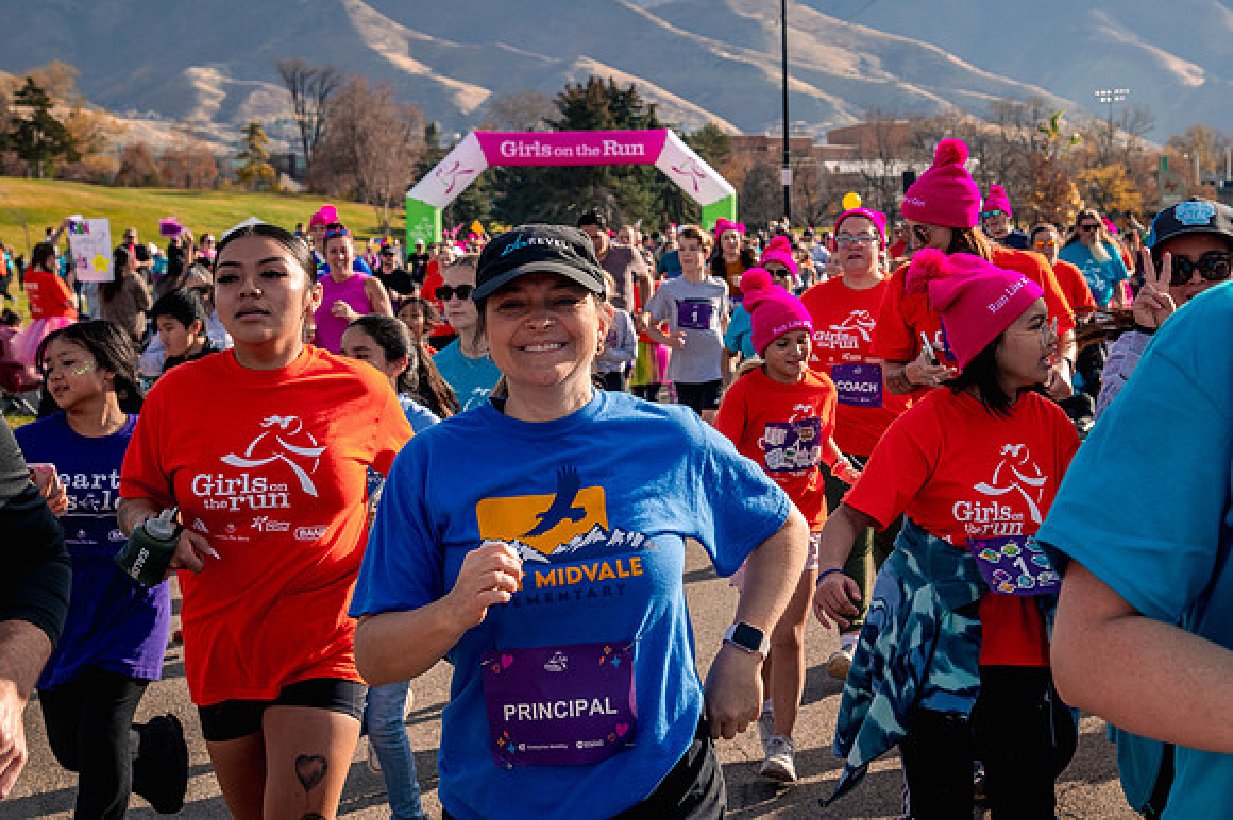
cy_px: 366
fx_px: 2479
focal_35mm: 72
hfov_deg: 27.9
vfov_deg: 18.8
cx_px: 682
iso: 800
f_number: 10
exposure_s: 1/1000
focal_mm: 62
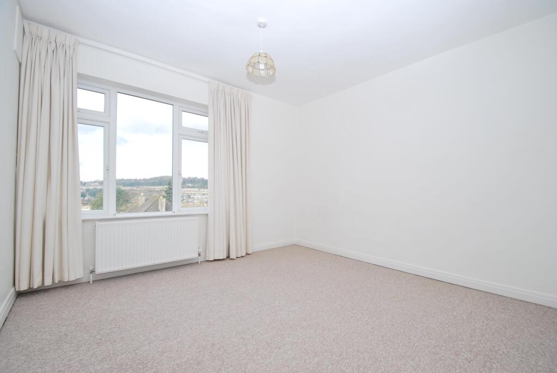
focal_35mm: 15
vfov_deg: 77.5
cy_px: 186
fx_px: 232
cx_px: 278
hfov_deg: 100.3
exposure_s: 1/125
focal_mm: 10
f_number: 5.6
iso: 125
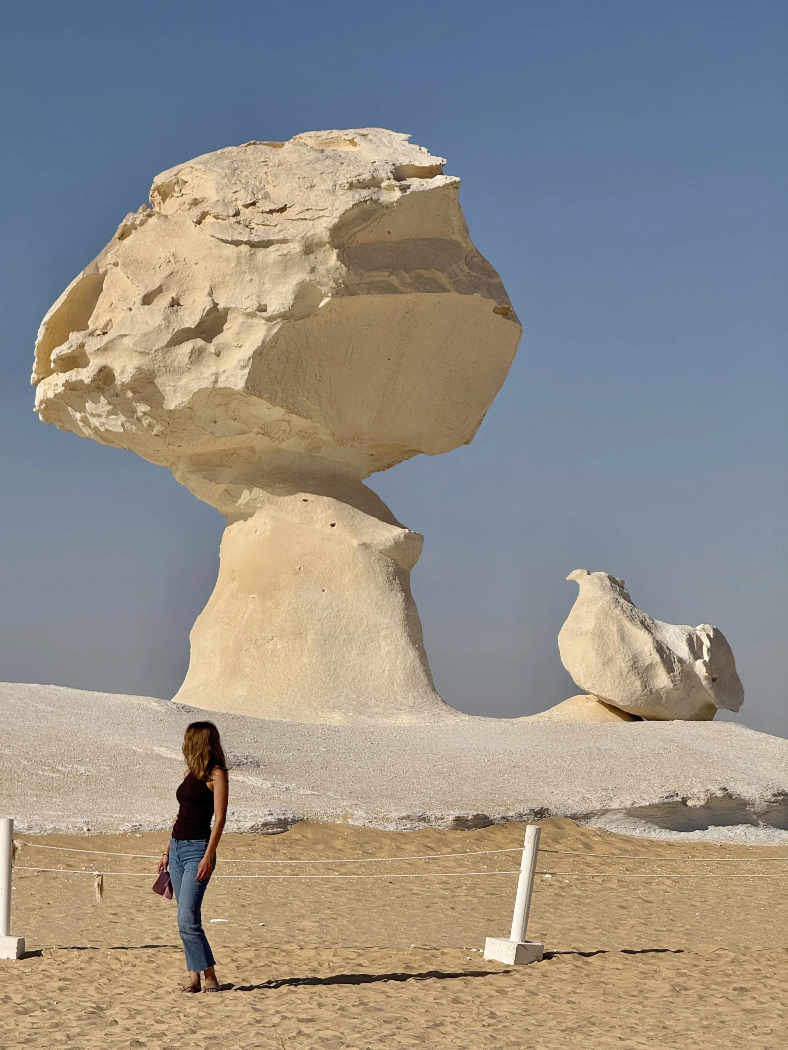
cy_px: 525
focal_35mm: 120
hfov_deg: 12.3
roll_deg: -0.7
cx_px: 394
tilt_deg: +5.4
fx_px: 3642
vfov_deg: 16.4
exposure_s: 1/4975
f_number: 2.8
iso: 40
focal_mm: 15.66
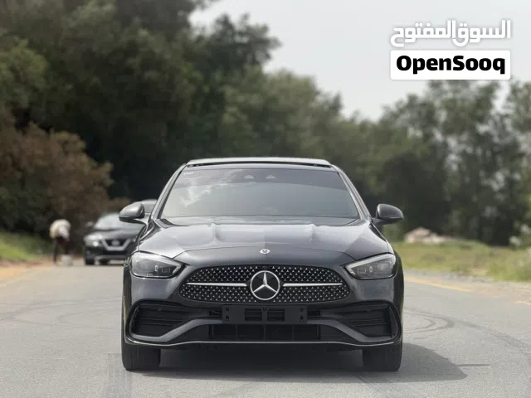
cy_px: 199
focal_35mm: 120
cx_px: 266
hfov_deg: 16.4
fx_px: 1841
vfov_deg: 12.3
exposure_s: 1/1546
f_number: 2.8
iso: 64
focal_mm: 15.66
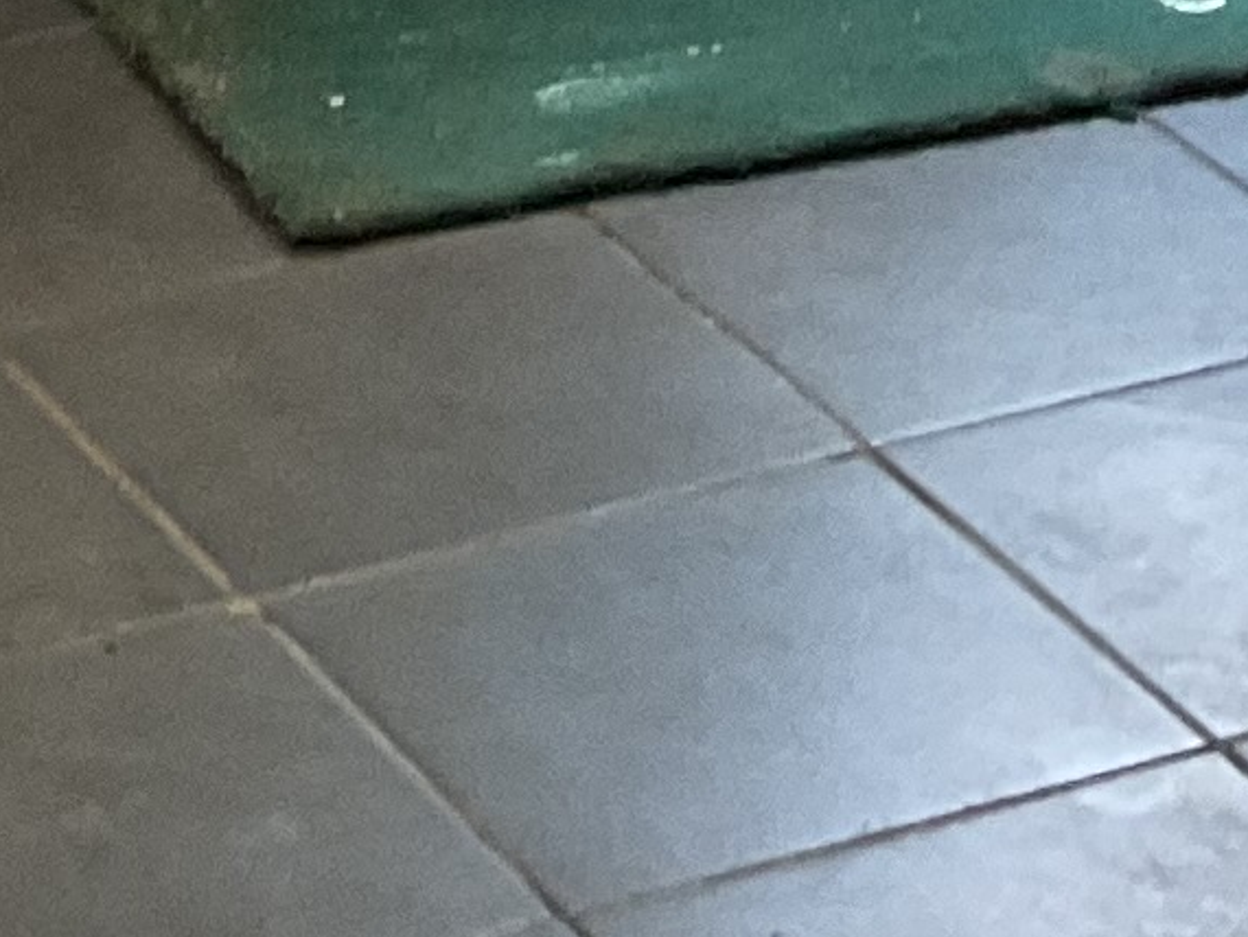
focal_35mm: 205
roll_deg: -0.5
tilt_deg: -3.0
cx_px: 663
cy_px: -2356
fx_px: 7394
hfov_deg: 9.6
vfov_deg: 6.3
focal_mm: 3
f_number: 1.8
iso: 50
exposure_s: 1/60
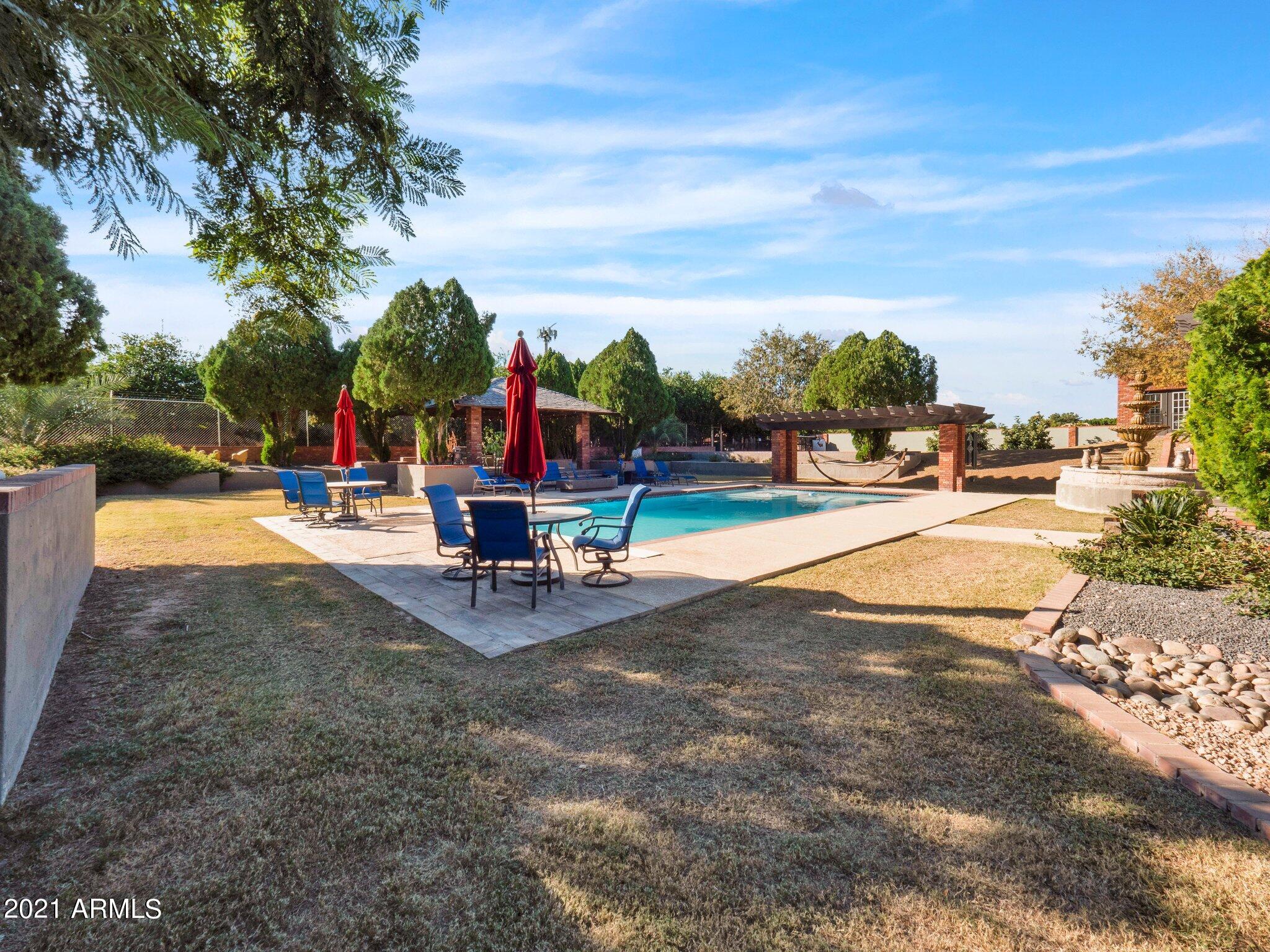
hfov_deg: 102.1
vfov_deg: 85.7
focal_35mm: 14
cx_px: 635
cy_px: 476
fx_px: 514
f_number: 10
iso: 200
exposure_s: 1/100
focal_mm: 7
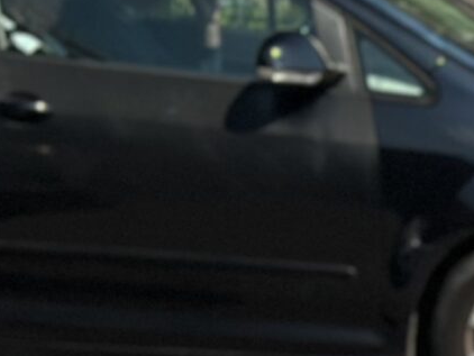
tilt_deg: -16.3
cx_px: 1233
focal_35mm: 291
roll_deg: -1.6
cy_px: 1019
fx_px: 3987
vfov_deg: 4.9
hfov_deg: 6.4
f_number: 1.78
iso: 80
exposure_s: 1/2667
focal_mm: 6.86
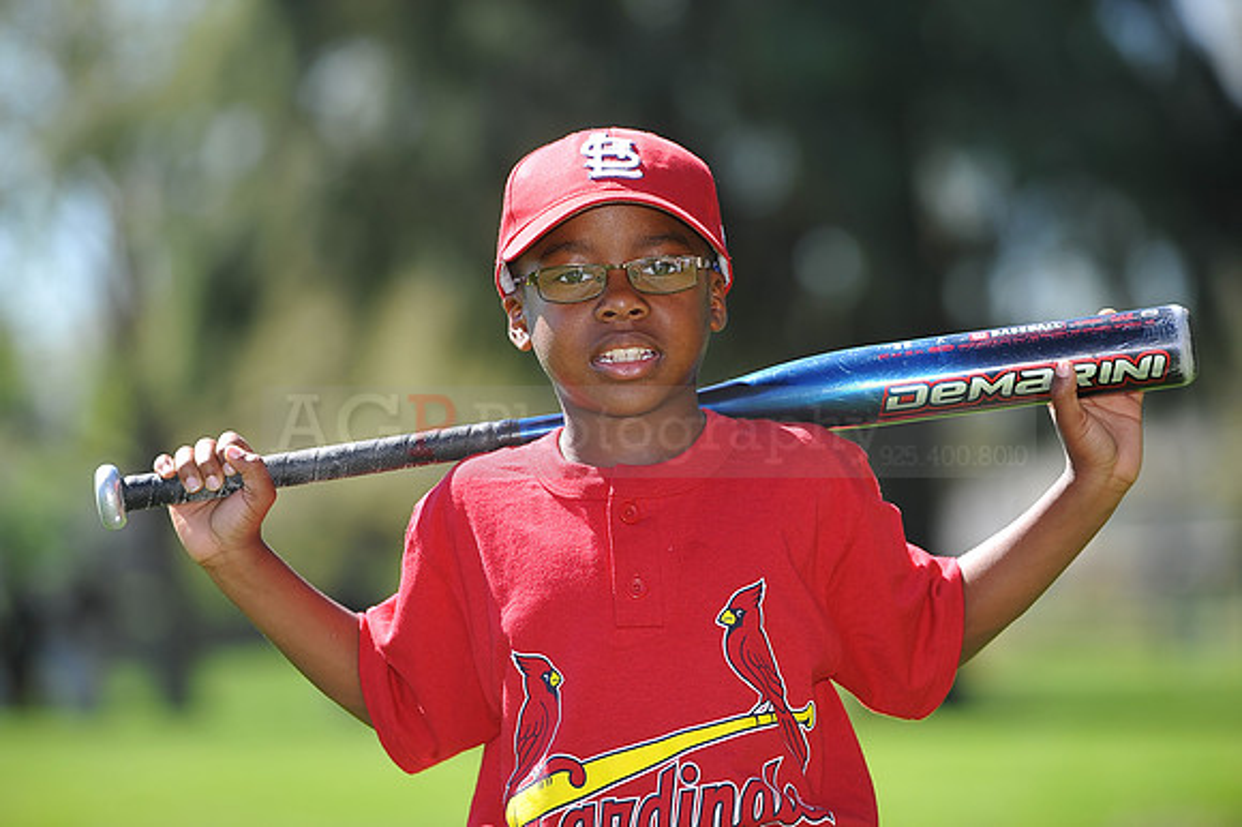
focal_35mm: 200
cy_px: 414
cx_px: 621
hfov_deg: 10.3
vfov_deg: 6.9
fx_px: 6896
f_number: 4.5
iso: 200
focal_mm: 200
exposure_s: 1/500
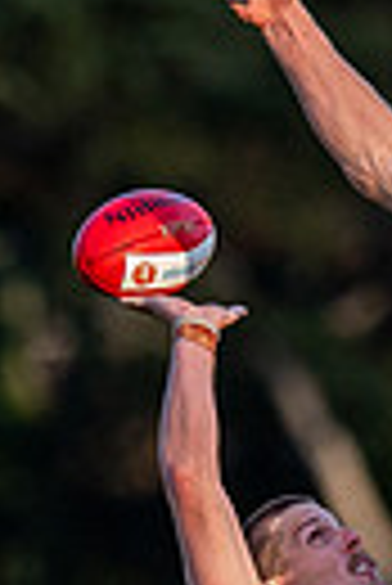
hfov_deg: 0.4
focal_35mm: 3449
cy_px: 763
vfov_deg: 0.6
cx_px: 535
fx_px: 56180
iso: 560
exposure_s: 1/1600
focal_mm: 500
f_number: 4
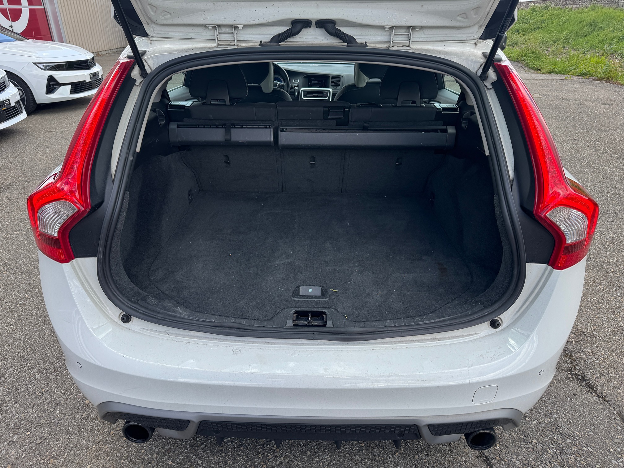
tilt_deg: -26.7
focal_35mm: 24
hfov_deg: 71.6
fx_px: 433
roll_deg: +0.5
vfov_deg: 56.8
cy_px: 234
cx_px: 312
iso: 80
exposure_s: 1/842
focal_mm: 6.76
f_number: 1.78
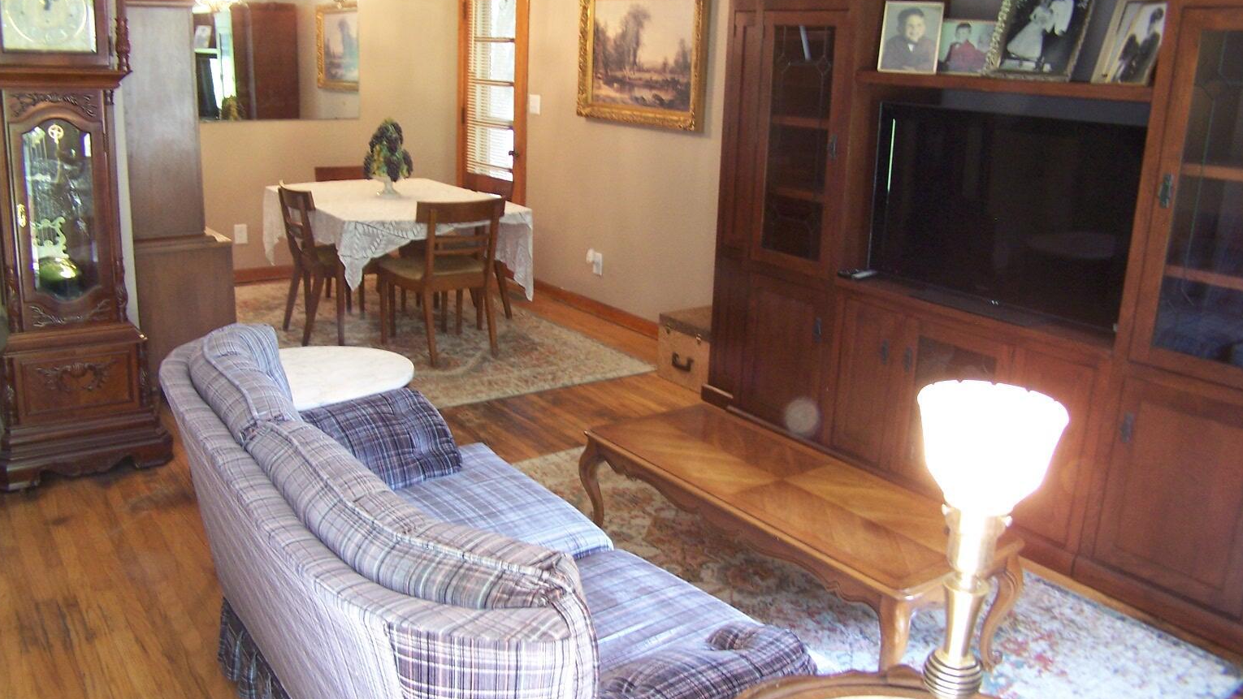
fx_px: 1384
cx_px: 623
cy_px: 317
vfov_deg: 28.3
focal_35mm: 42
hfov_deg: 48.4
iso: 140
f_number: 2.8
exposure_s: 1/15
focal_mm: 6.3
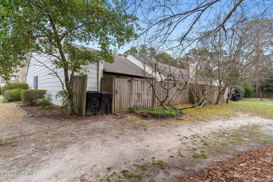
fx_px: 136
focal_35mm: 18
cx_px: 136
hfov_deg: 90.0
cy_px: 91
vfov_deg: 67.4
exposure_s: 1/500
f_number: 5
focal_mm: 18
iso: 250
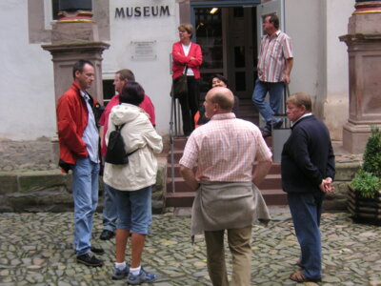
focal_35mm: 66
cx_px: 190
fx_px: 726
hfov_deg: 29.4
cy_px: 143
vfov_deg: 22.3
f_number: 4
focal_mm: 11
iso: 50
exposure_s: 1/60
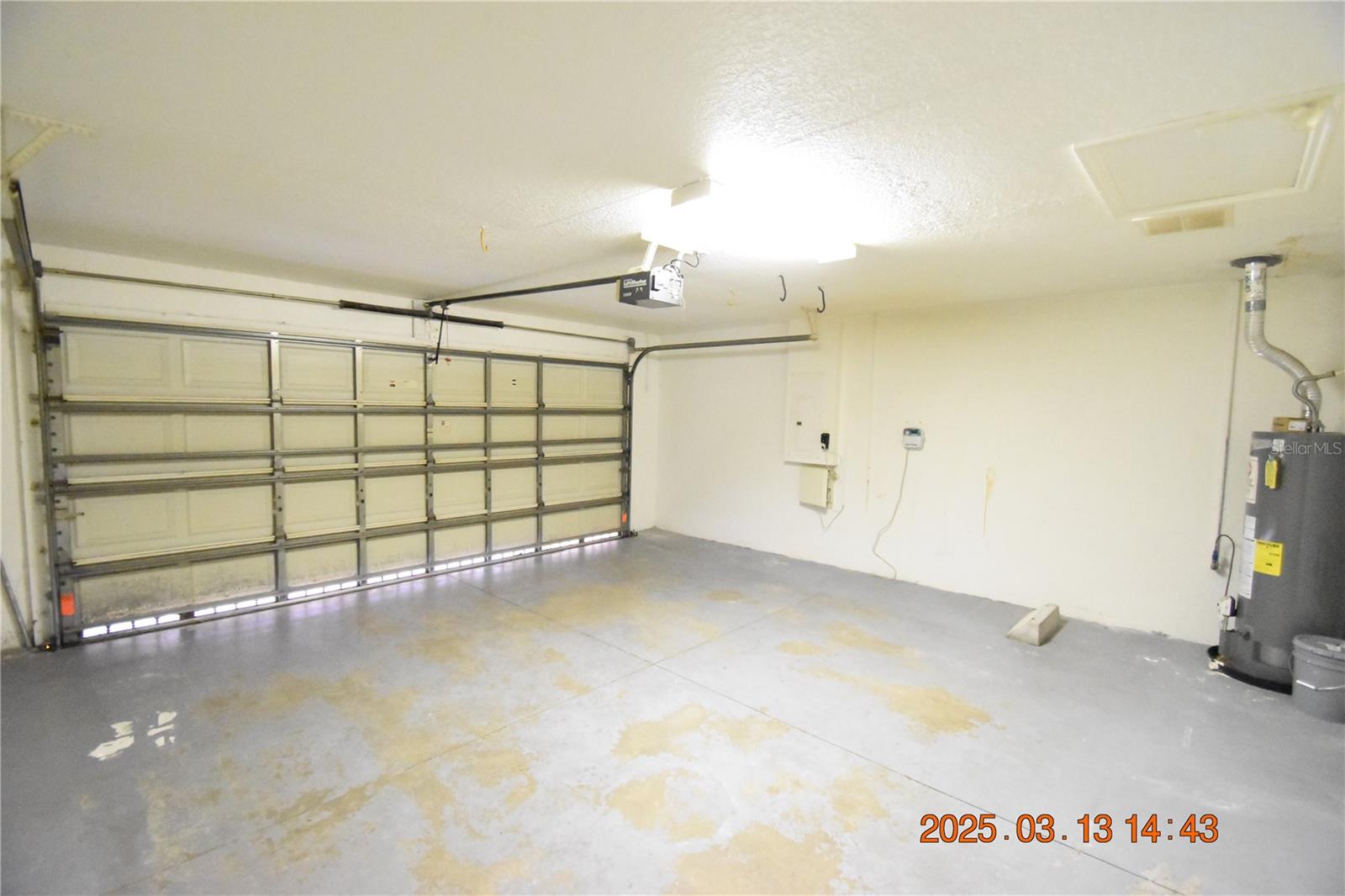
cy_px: 448
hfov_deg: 100.4
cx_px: 672
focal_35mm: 15
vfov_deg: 77.3
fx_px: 560
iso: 12800
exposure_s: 1/50
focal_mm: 10
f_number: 3.5
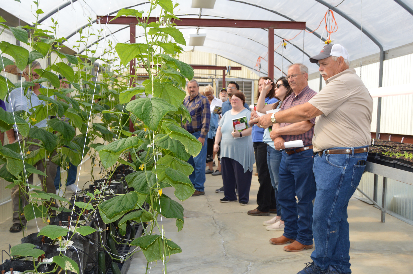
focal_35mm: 39
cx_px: 206
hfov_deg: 49.6
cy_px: 137
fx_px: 447
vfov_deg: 34.1
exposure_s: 1/125
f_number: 5.6
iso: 160
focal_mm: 26
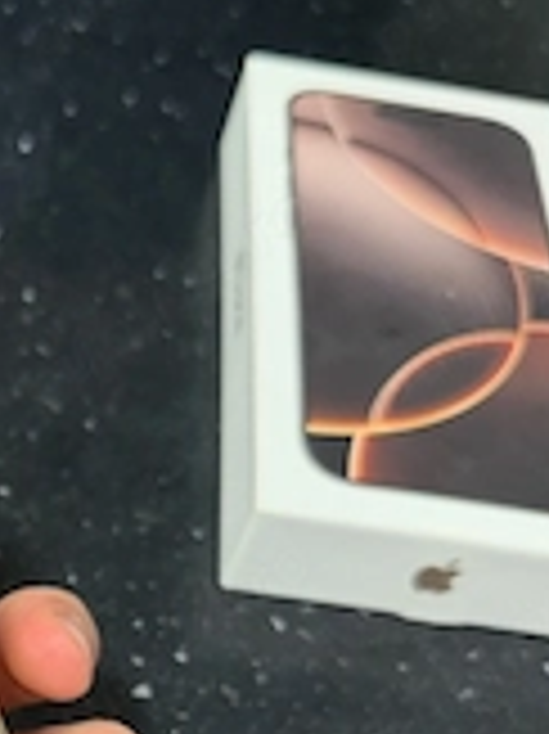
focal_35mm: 59
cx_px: -94
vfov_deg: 30.7
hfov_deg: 22.9
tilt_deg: -58.4
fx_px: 1249
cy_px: 707
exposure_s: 1/50
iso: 400
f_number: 1.78
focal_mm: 6.76
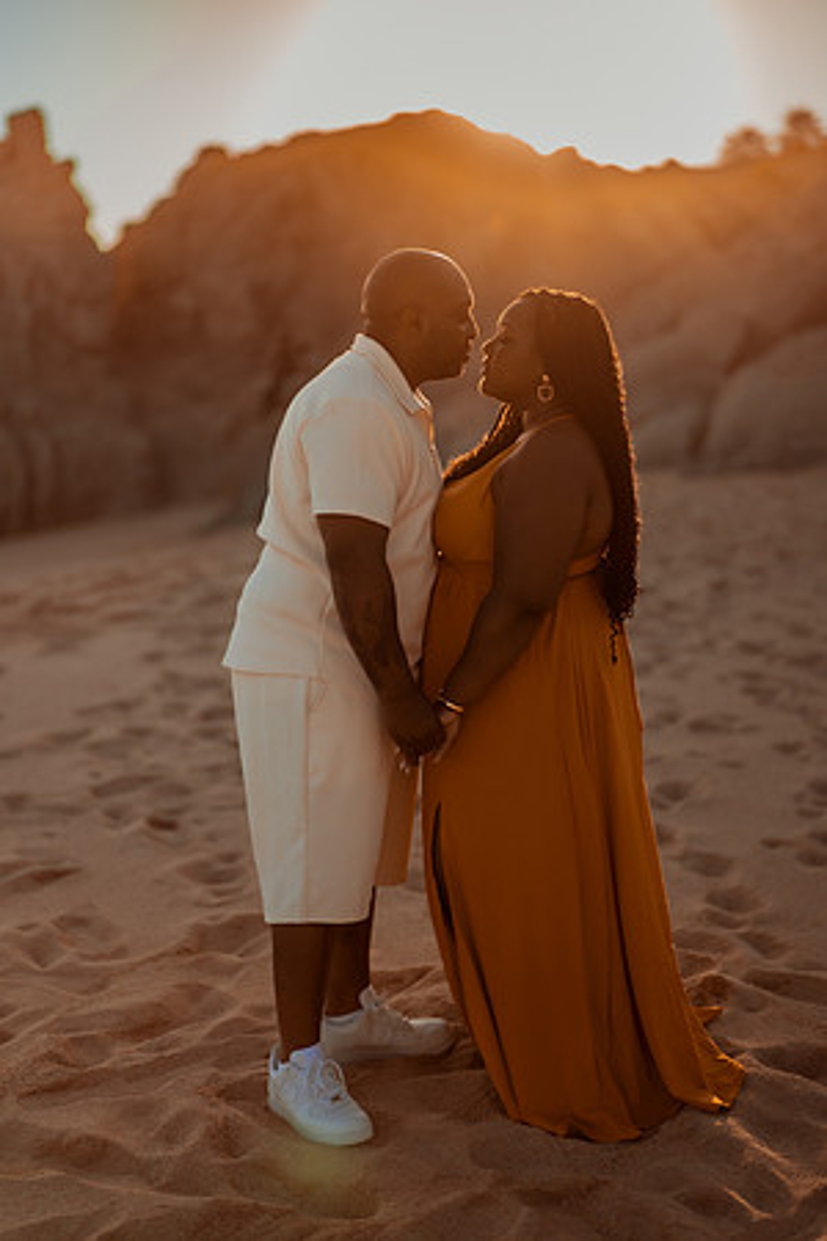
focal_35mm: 58
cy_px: 620
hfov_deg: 23.4
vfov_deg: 34.5
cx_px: 414
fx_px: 1998
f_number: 1.4
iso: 100
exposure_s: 1/4000
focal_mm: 58
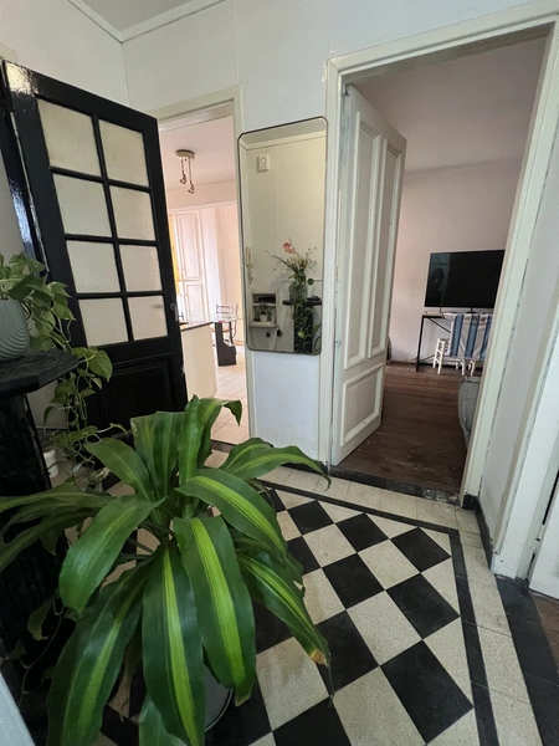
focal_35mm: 13
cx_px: 280
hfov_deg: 89.9
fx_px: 280
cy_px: 373
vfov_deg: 106.2
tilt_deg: -16.7
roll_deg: +1.4
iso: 400
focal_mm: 1.57
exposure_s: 1/50
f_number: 1.8
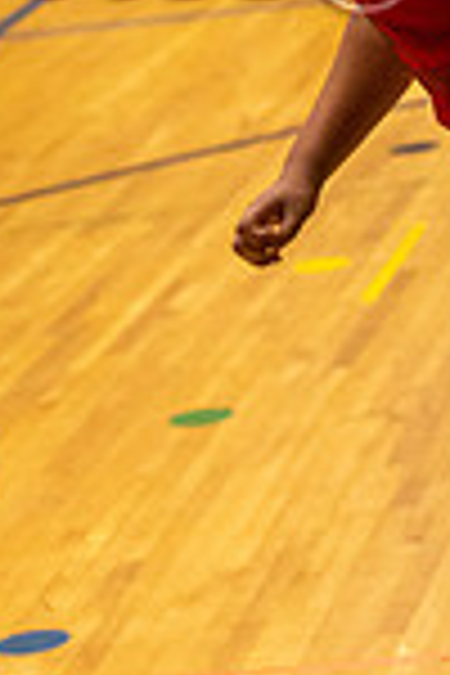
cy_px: -144
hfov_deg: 6.5
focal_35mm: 210
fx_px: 3937
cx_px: -38
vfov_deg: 9.7
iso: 5000
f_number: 4
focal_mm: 70
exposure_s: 1/500
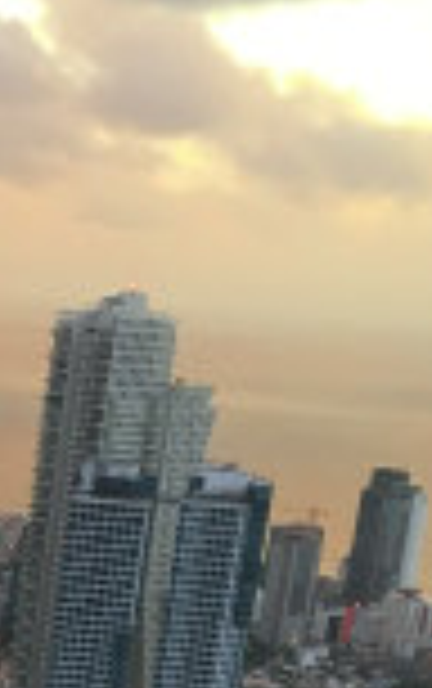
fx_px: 2311
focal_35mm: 123
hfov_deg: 10.0
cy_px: 1012
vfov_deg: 15.7
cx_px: -412
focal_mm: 4.15
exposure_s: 1/35
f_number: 2.2
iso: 40
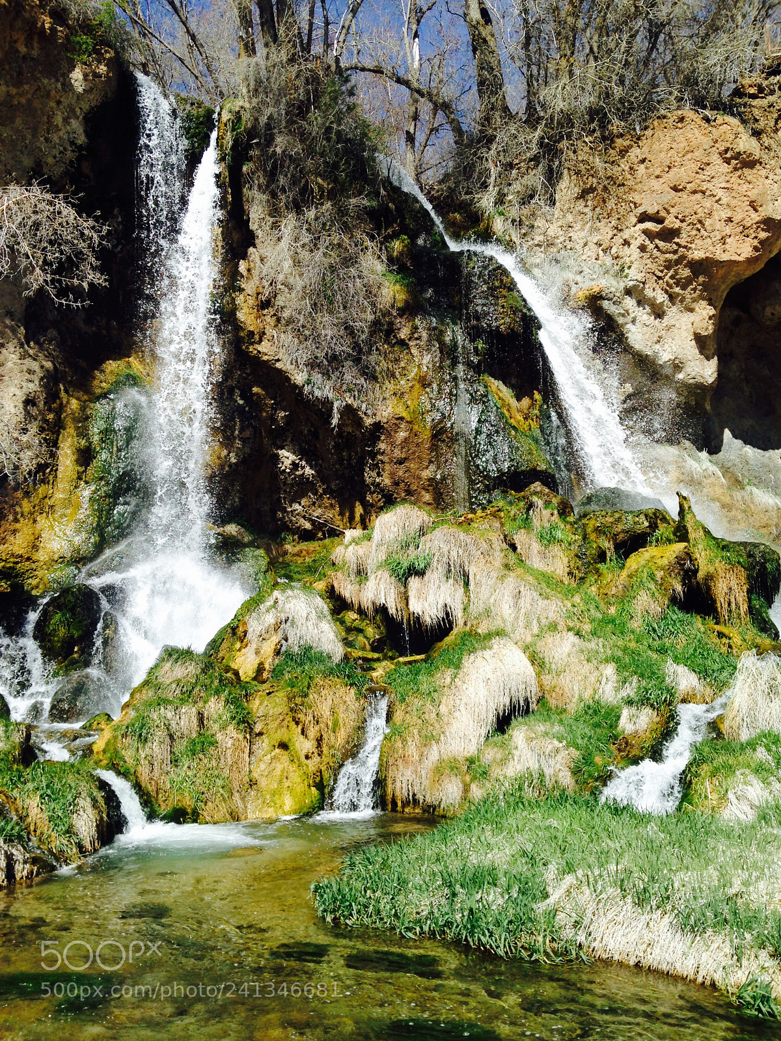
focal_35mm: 33
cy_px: 520
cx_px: 390
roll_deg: -0.4
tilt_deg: +8.6
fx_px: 993
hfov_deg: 42.9
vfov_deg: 55.4
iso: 50
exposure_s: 1/1550
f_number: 2.4
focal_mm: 4.12
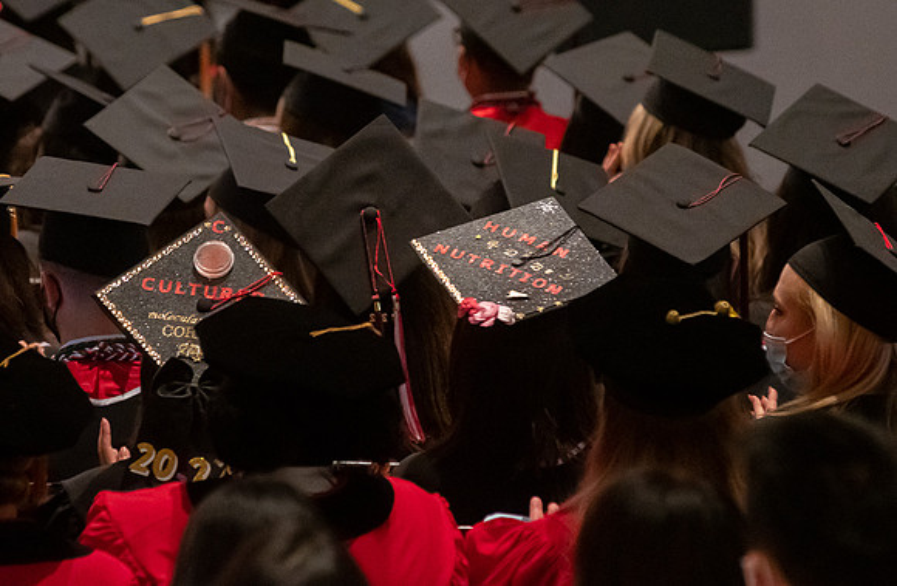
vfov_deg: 3.6
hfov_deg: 5.5
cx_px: 450
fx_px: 9345
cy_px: 238
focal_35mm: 377
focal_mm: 200
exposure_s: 1/125
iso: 4000
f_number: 4.5
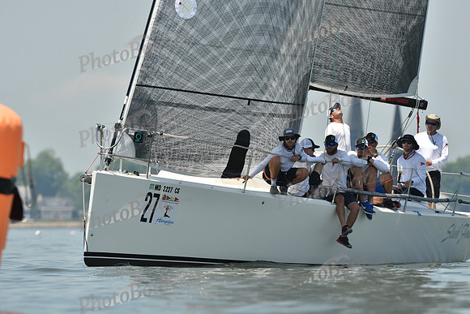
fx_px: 7835
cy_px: 157
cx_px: 235
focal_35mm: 600
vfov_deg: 2.3
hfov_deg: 3.4
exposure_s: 1/1000
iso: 320
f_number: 9
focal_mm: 600
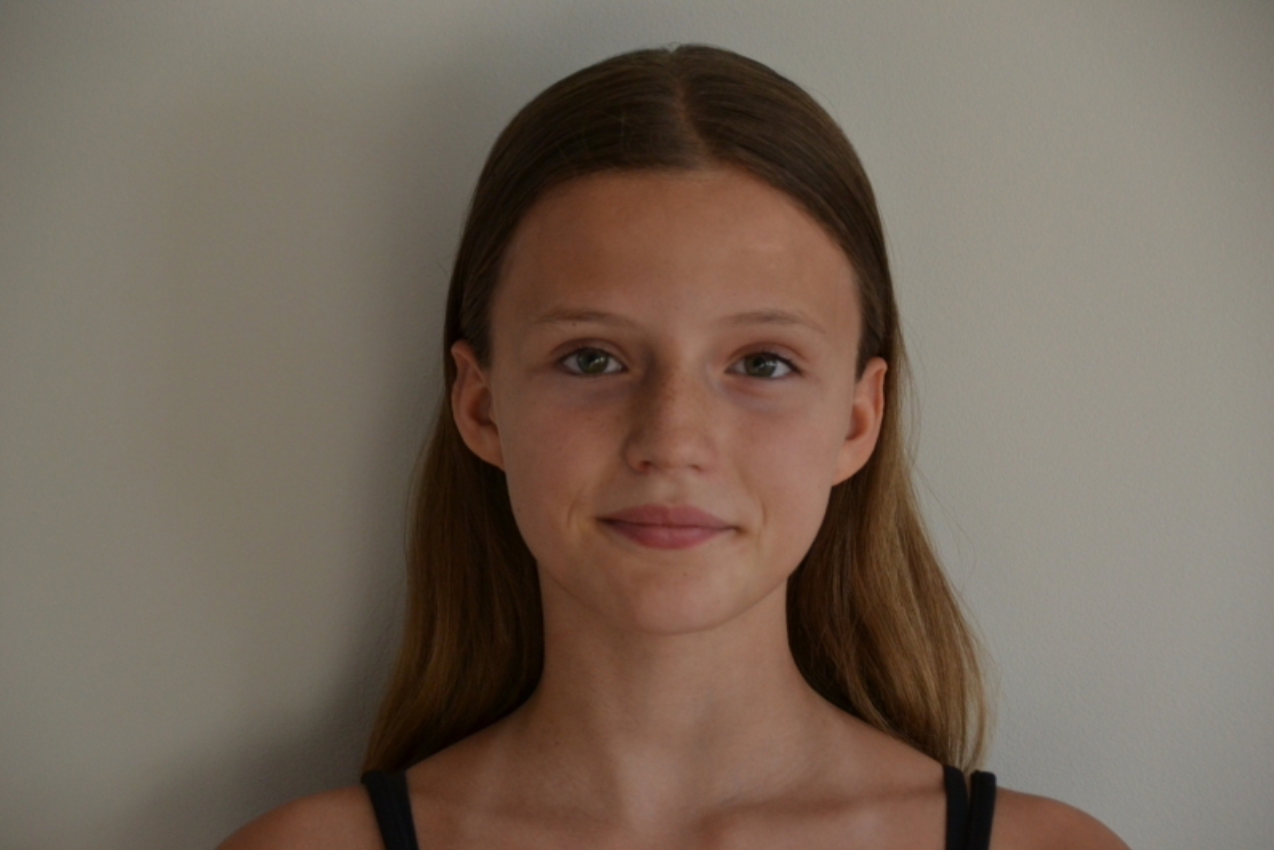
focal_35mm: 169
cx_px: 639
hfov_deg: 12.2
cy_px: 426
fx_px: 5980
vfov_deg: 8.1
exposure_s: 1/60
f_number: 5.3
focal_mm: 112
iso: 1000
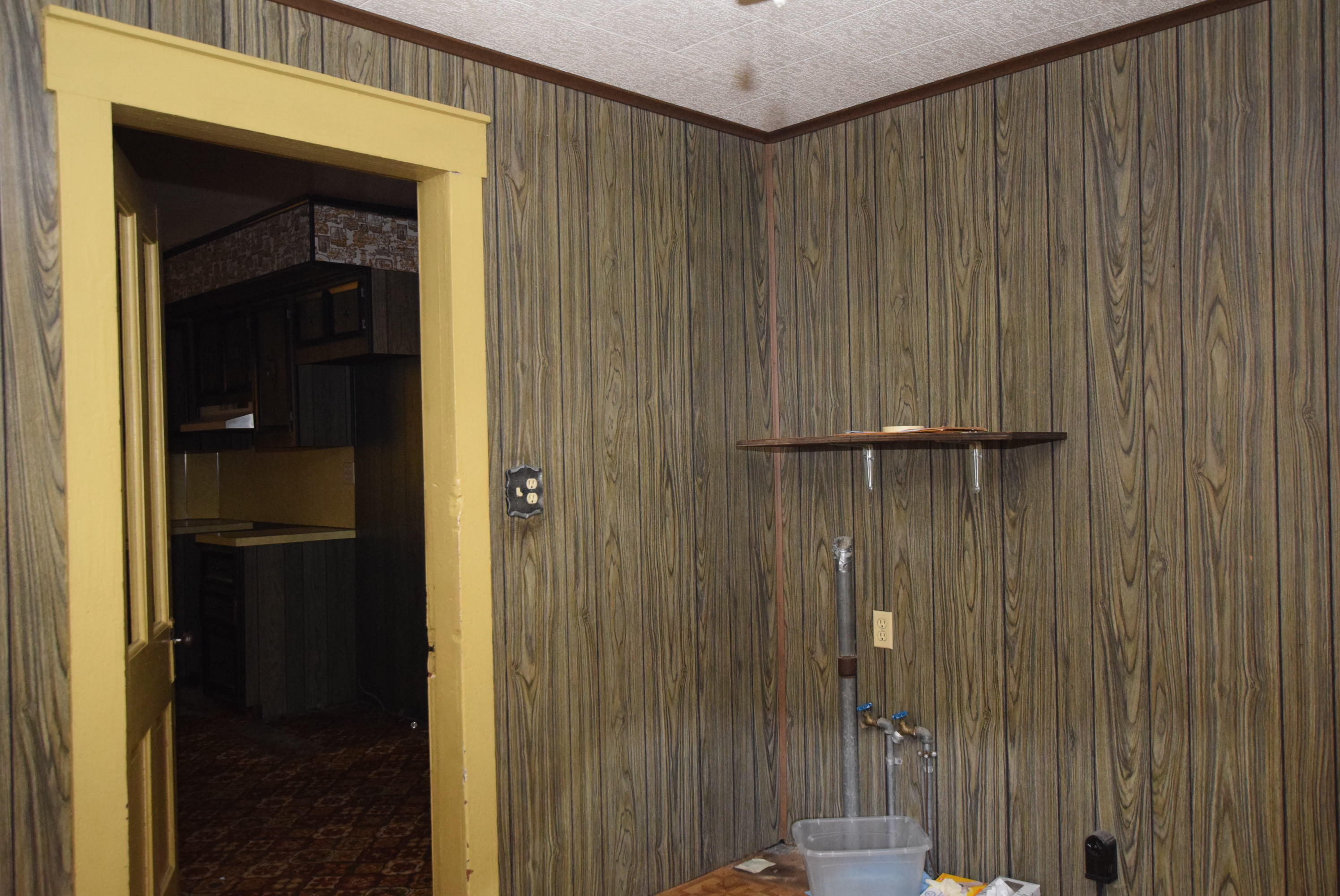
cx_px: 670
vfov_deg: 43.7
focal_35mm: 30
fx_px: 1117
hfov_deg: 61.9
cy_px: 448
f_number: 3.5
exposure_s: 1/60
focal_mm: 20
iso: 3200
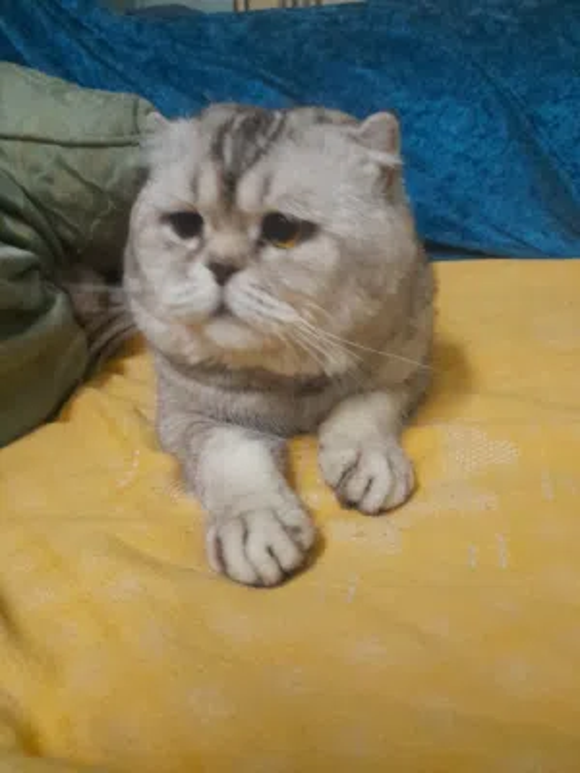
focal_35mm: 25
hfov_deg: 54.9
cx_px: 290
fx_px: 559
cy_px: 386
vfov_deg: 69.4
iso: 800
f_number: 2
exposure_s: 1/20
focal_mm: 4.6
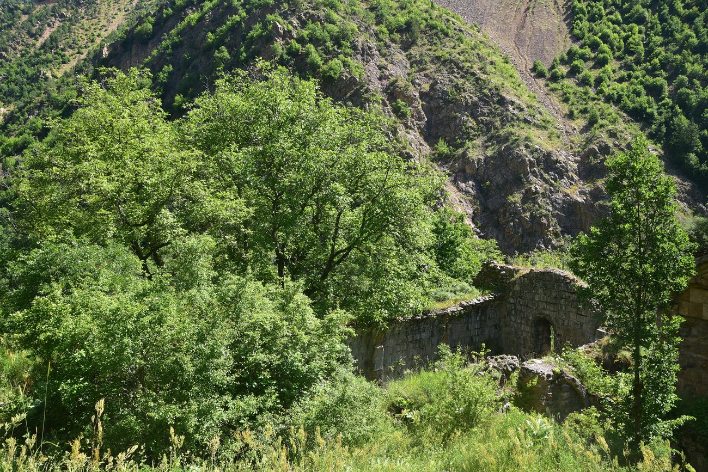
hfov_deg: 39.6
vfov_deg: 27.0
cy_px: 236
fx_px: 983
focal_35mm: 50
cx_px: 354
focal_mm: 50
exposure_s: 1/125
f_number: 10
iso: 160
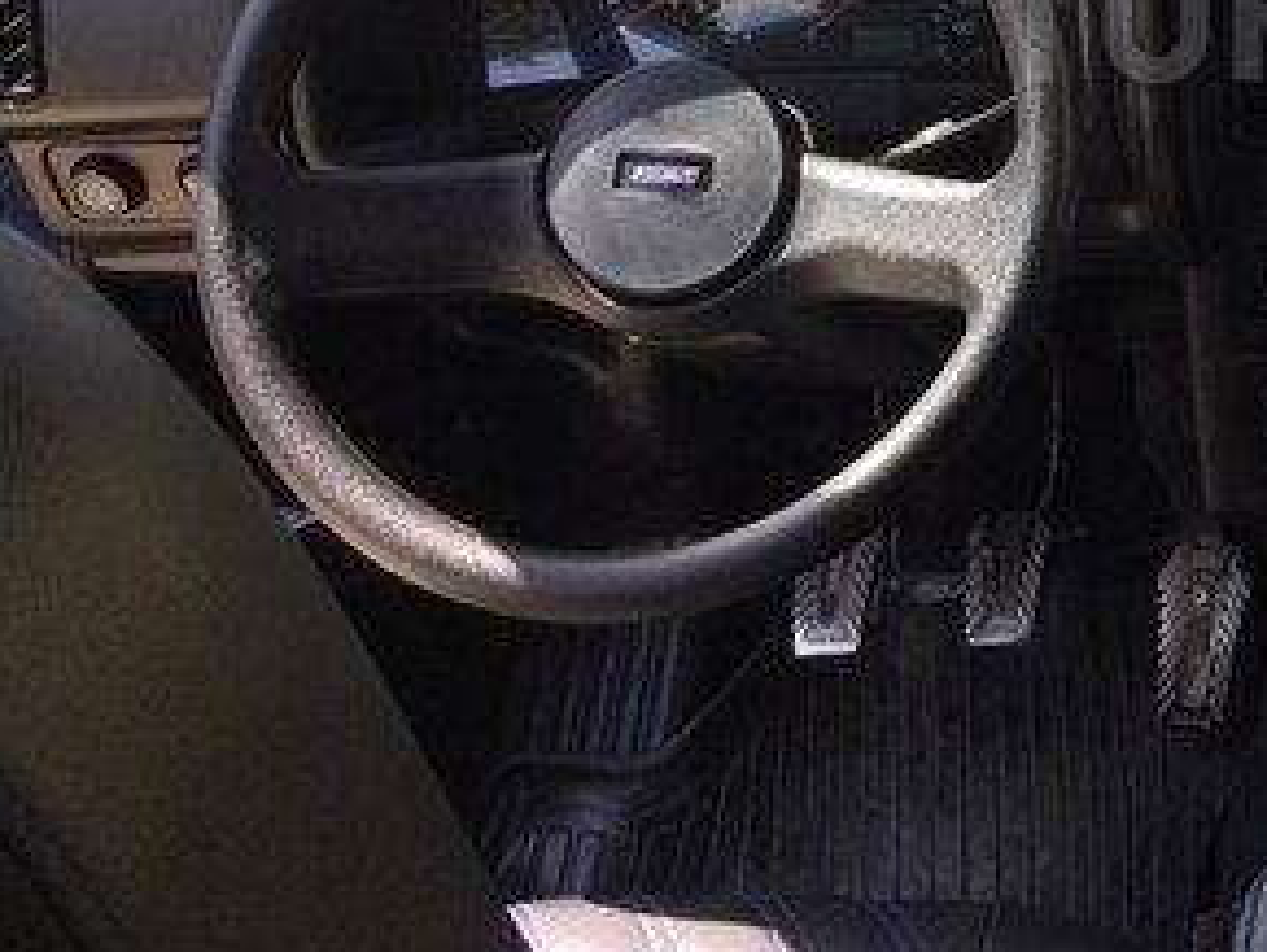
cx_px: 1437
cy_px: 15
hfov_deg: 26.7
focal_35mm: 66
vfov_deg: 21.5
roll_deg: -0.7
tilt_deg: -8.5
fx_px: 2418
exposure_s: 1/275
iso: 32
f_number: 2.2
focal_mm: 4.15
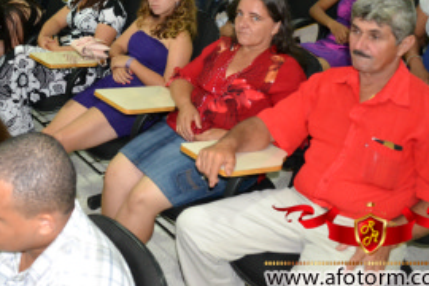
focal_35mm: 50
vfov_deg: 26.4
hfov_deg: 38.3
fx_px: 596
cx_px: 94
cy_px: 47
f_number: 3.5
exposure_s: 1/60
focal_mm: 18
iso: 2000
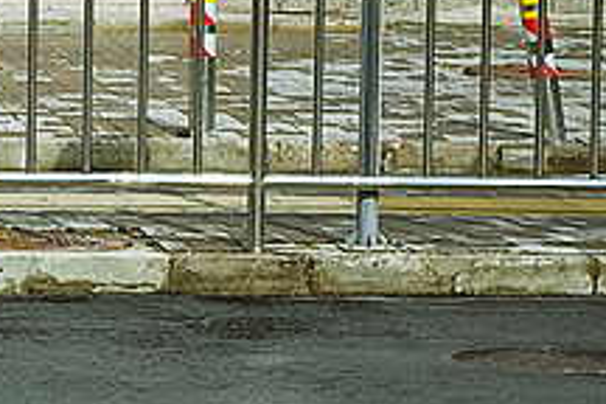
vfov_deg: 5.8
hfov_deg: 8.3
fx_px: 3989
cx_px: -536
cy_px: -35
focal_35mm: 237
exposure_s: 1/320
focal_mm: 26
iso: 200
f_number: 10
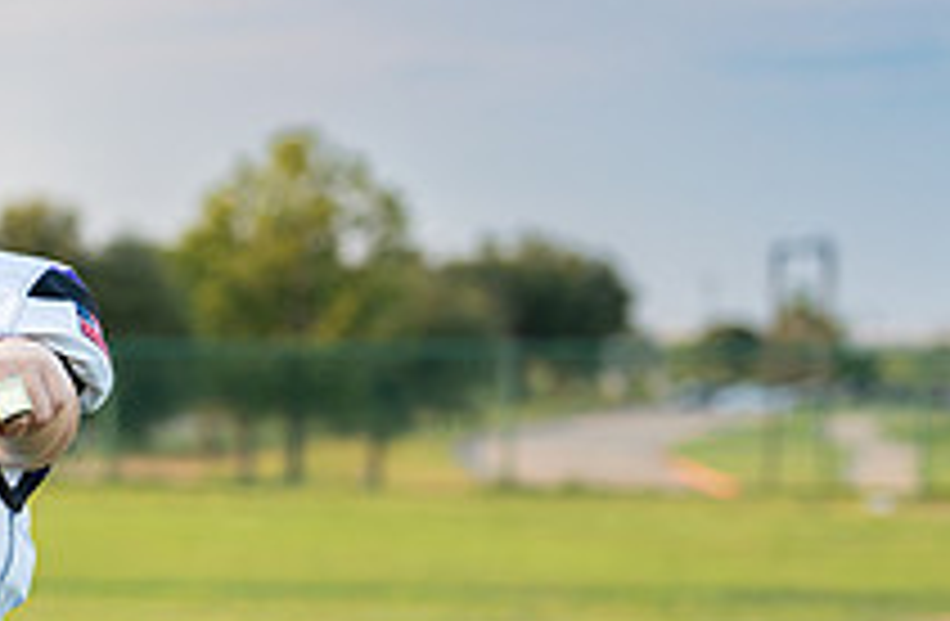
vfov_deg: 8.1
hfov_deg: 12.1
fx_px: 4381
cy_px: 423
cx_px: -207
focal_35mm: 167
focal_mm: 50
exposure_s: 1/500
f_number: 2
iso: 100
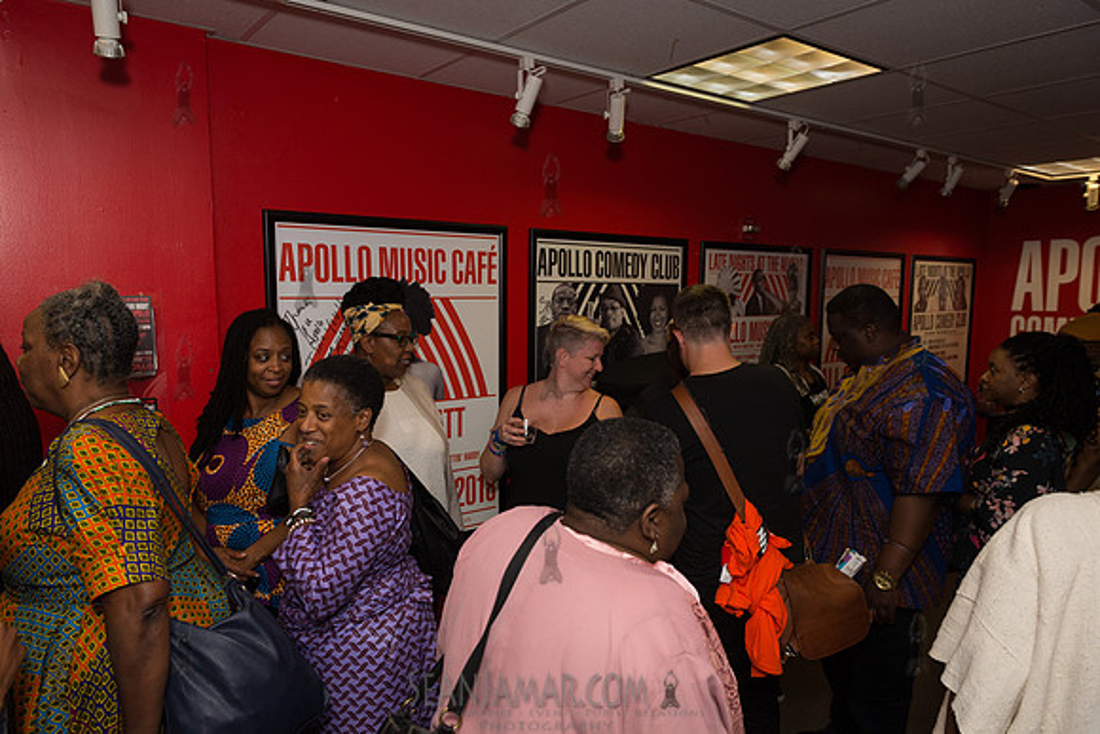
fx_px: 733
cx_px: 550
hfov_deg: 73.7
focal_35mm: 24
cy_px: 367
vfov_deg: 53.2
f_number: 4
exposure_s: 1/500
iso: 1600
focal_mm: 24
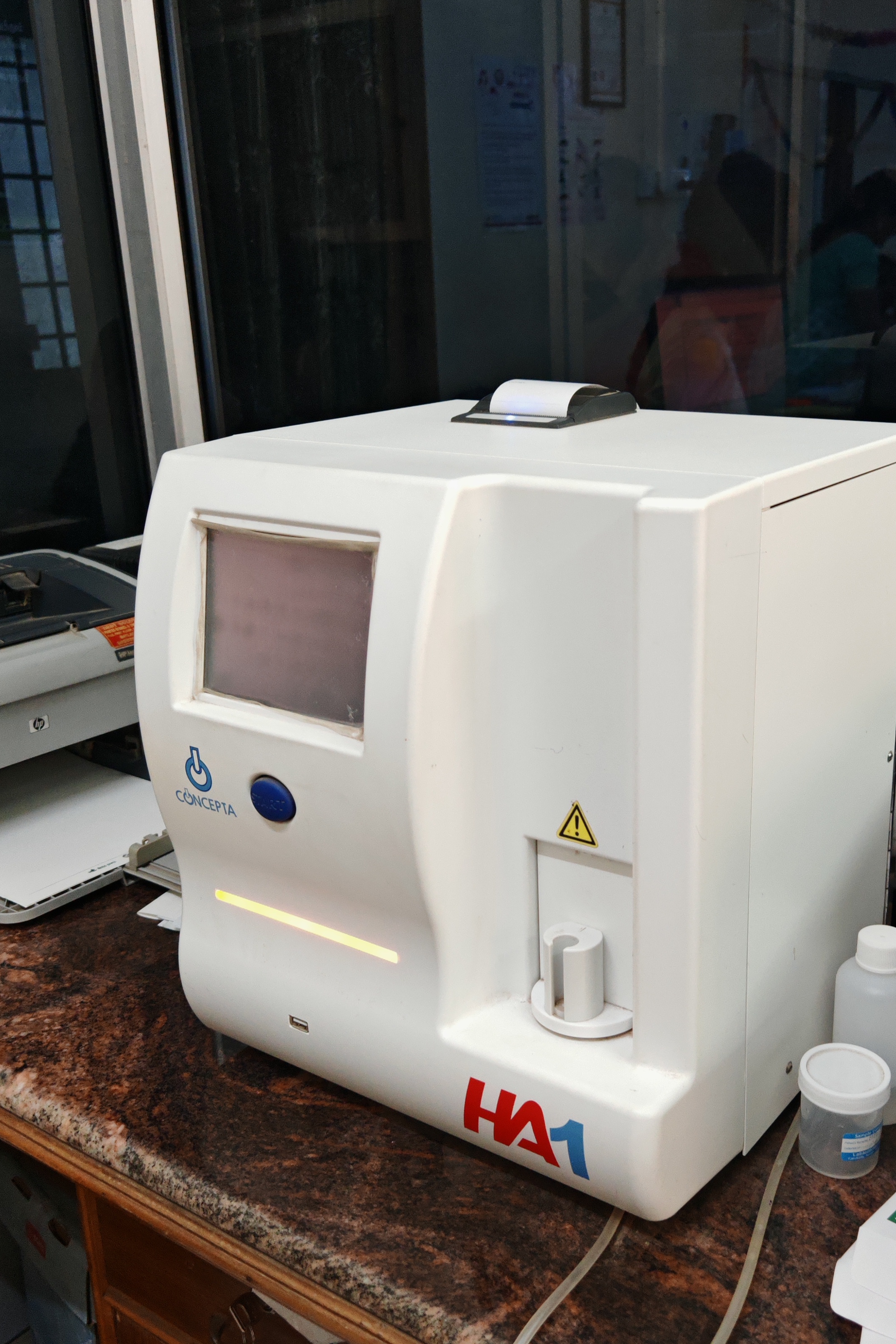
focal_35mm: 36
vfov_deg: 53.1
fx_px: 1344
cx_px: 534
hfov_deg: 36.7
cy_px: 731
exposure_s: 1/50
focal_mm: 6.67
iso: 500
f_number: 1.9
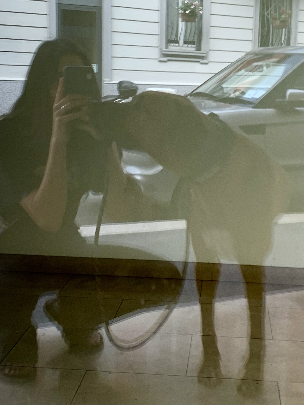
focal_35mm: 26
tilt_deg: -13.7
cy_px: 202
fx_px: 304
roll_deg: +1.1
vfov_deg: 67.3
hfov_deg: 53.1
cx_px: 152
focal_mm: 4.25
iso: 64
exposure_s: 1/121
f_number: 1.8
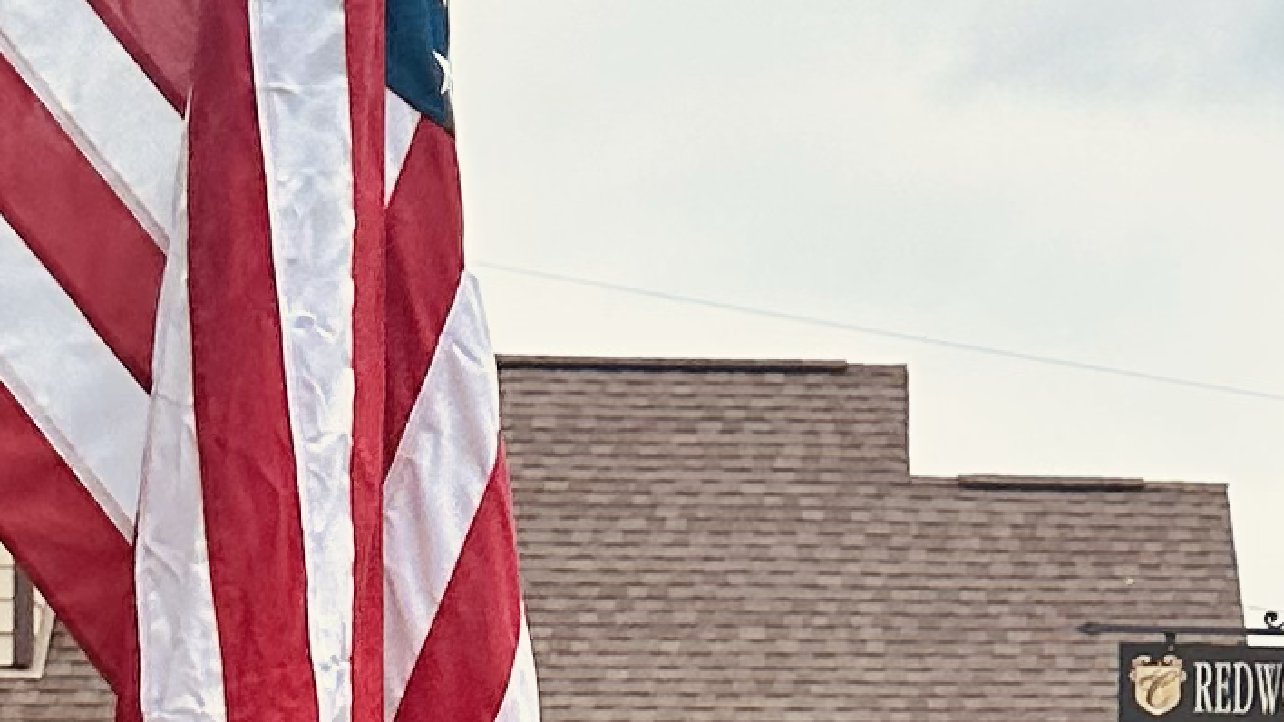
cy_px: 898
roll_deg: +0.7
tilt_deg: +3.0
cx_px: 2211
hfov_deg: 13.2
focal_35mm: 149
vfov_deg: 8.1
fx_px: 5072
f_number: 1.78
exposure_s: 1/5525
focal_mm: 6.86
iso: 80
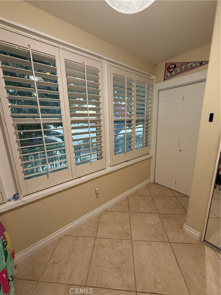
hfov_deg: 85.7
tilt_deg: -12.3
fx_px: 119
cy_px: 148
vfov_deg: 102.1
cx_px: 110
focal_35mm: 14
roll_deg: +1.3
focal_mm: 2.22
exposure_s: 1/60
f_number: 2.2
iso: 320
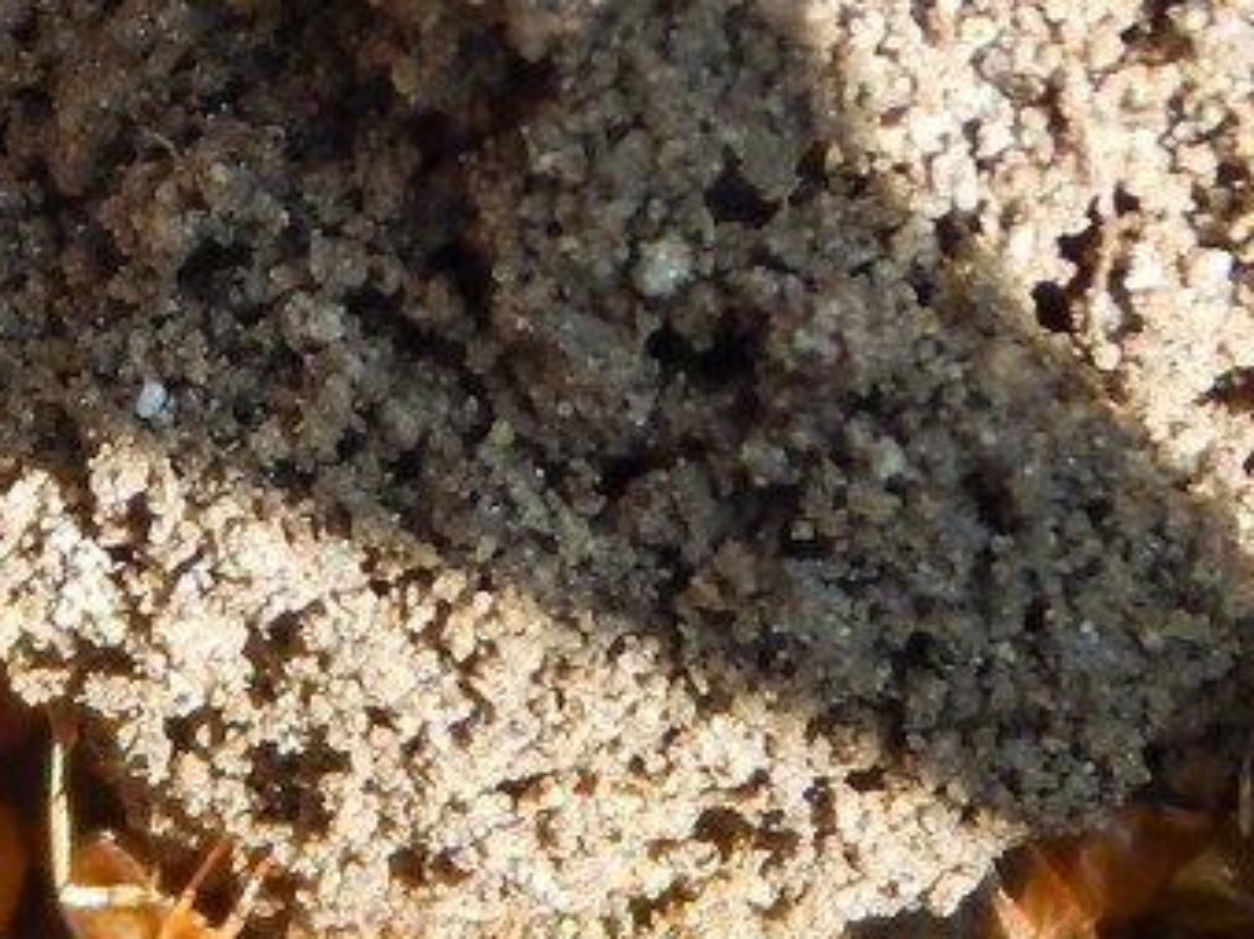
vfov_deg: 2.4
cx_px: 701
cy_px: 1120
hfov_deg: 3.2
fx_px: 22778
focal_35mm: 629
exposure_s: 1/125
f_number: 5.6
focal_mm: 44.9
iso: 125
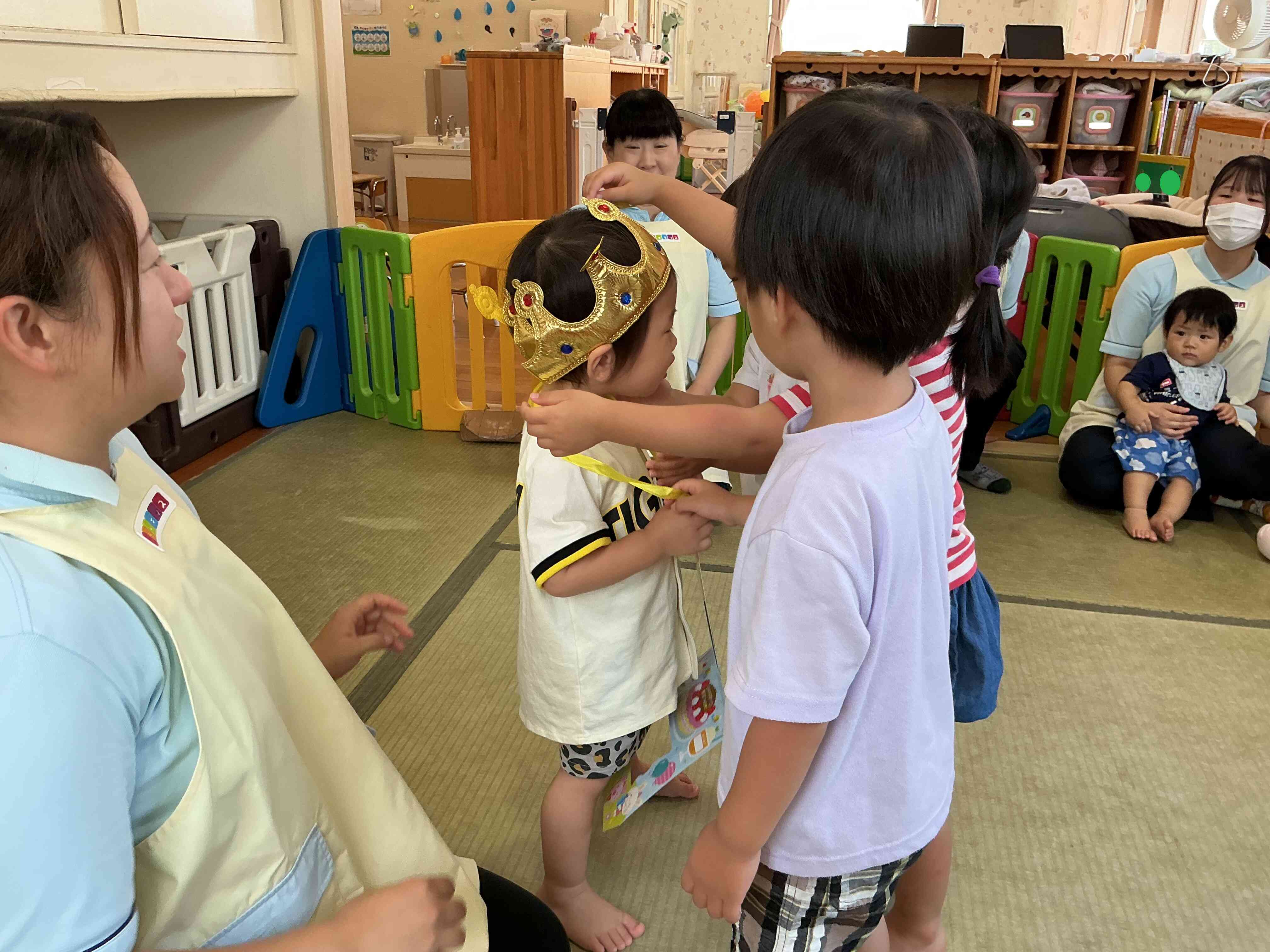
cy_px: 476
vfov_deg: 48.2
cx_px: 635
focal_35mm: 29
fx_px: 1064
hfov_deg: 61.7
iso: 50
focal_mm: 3
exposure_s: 1/120
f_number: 1.8
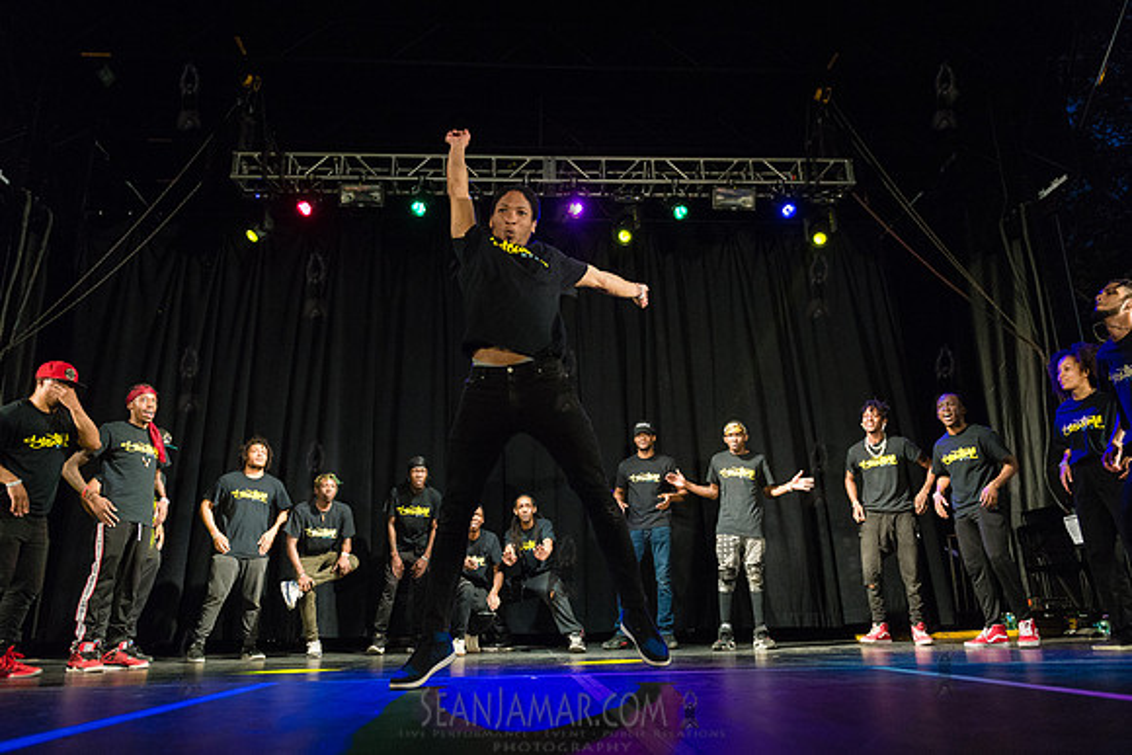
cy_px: 378
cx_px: 566
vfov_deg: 50.9
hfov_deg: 71.0
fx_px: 793
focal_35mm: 25
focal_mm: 24
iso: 4000
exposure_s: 1/1000
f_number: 2.8
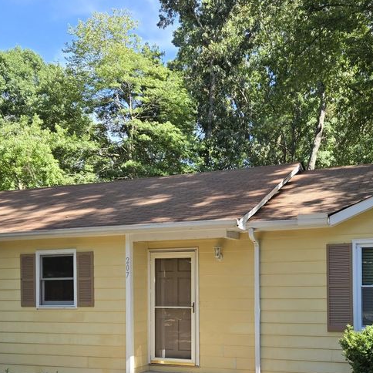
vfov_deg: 38.0
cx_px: 212
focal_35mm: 43
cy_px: 289
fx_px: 524
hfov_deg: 39.1
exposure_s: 1/426
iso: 25
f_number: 1.8
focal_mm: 5.4
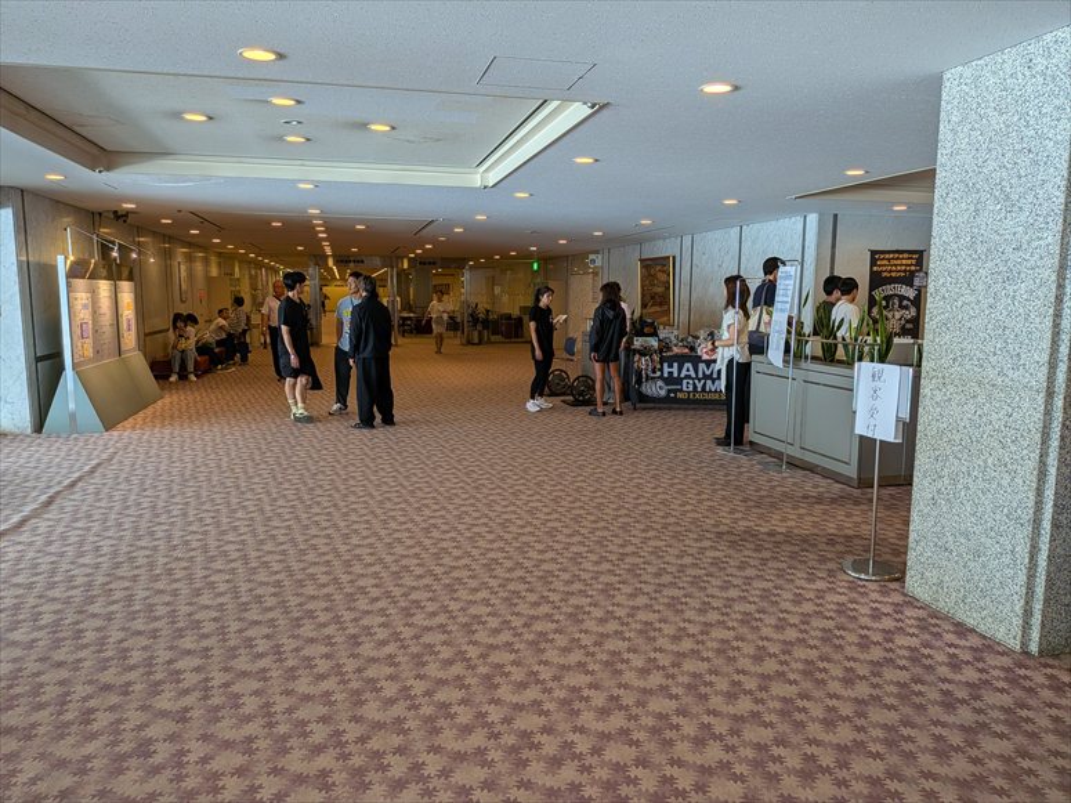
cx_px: 536
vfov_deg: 56.8
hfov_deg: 71.6
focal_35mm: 24
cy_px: 402
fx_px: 742
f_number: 1.7
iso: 25
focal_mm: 4.53
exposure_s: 1/120
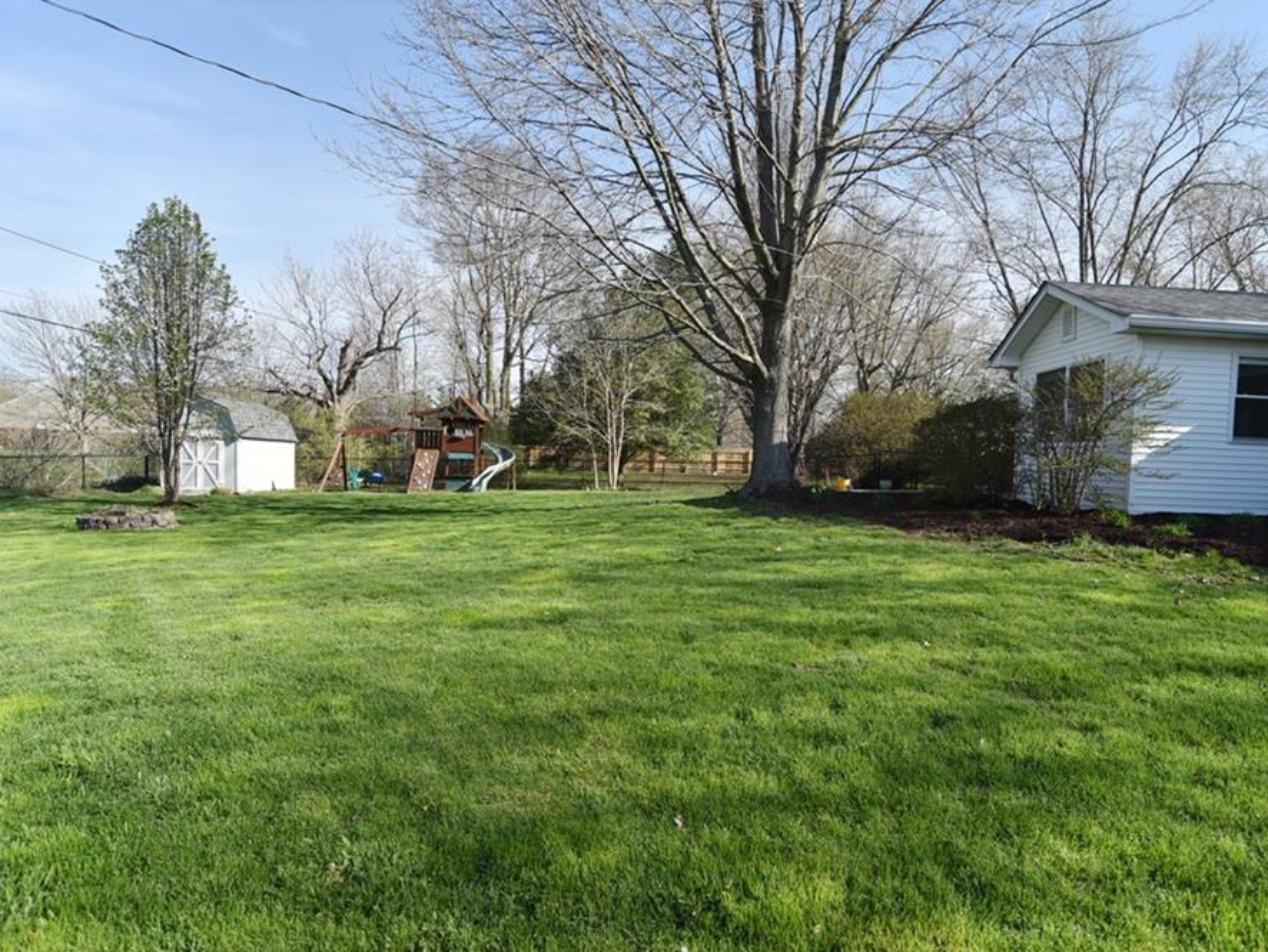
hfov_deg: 81.5
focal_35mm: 20
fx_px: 733
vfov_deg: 66.0
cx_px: 700
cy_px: 485
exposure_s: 1/1000
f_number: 7.1
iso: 400
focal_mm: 18
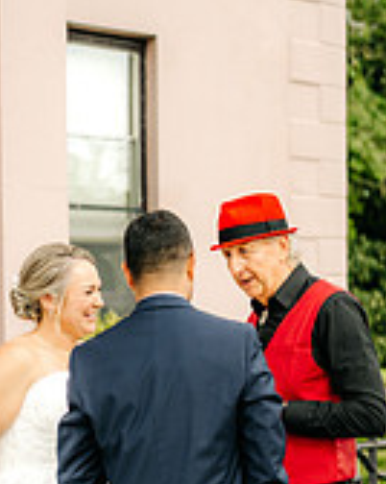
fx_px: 1259
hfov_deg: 17.4
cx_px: 153
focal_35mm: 88
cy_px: 386
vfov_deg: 21.5
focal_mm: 35
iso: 100
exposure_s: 1/6400
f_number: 1.4
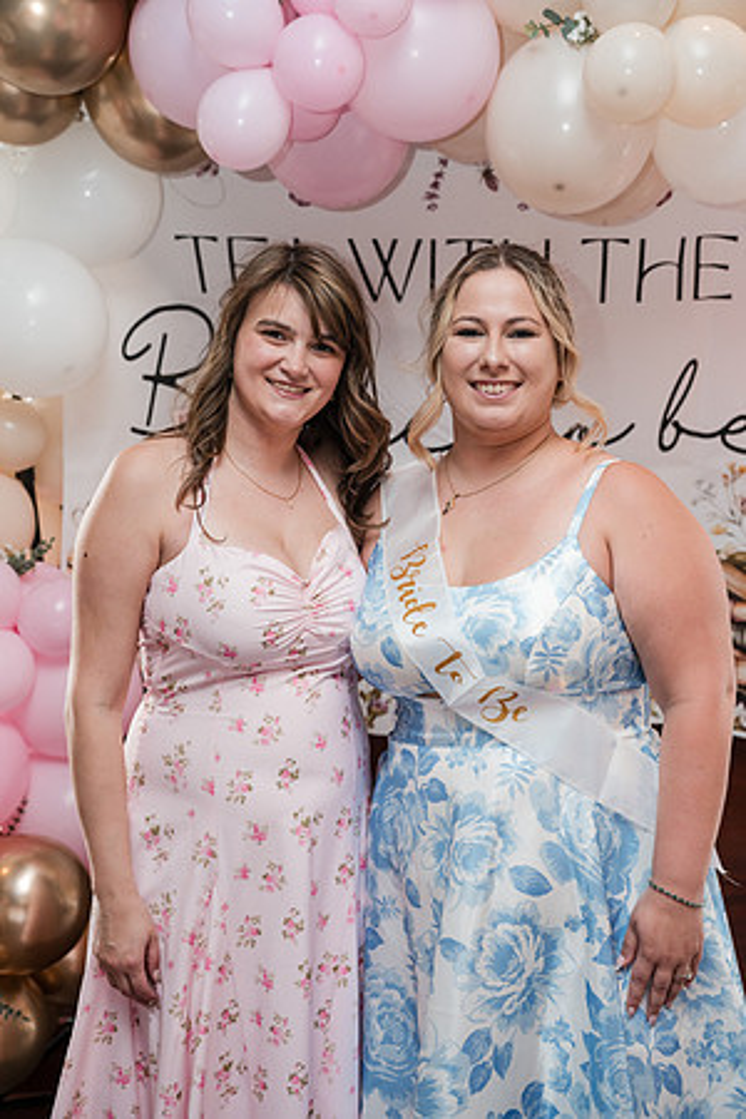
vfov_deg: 34.5
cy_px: 560
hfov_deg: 23.4
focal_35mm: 58
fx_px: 1803
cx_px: 373
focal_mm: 58
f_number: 4
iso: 2500
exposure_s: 1/250
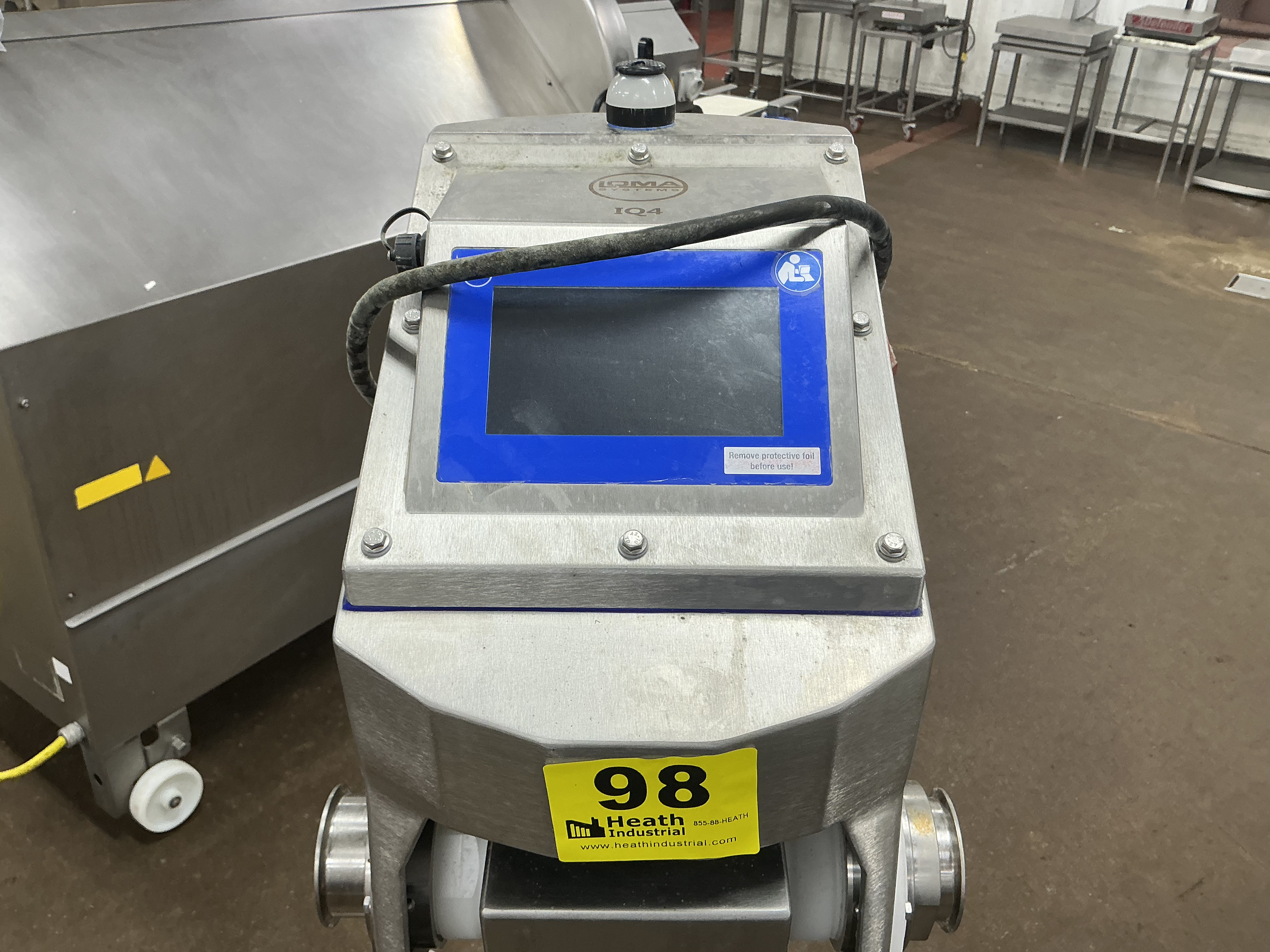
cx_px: 635
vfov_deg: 49.7
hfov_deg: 63.4
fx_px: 1027
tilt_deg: -30.5
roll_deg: -3.4
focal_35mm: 28
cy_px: 476
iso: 50
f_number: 1.8
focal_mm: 3
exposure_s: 1/60
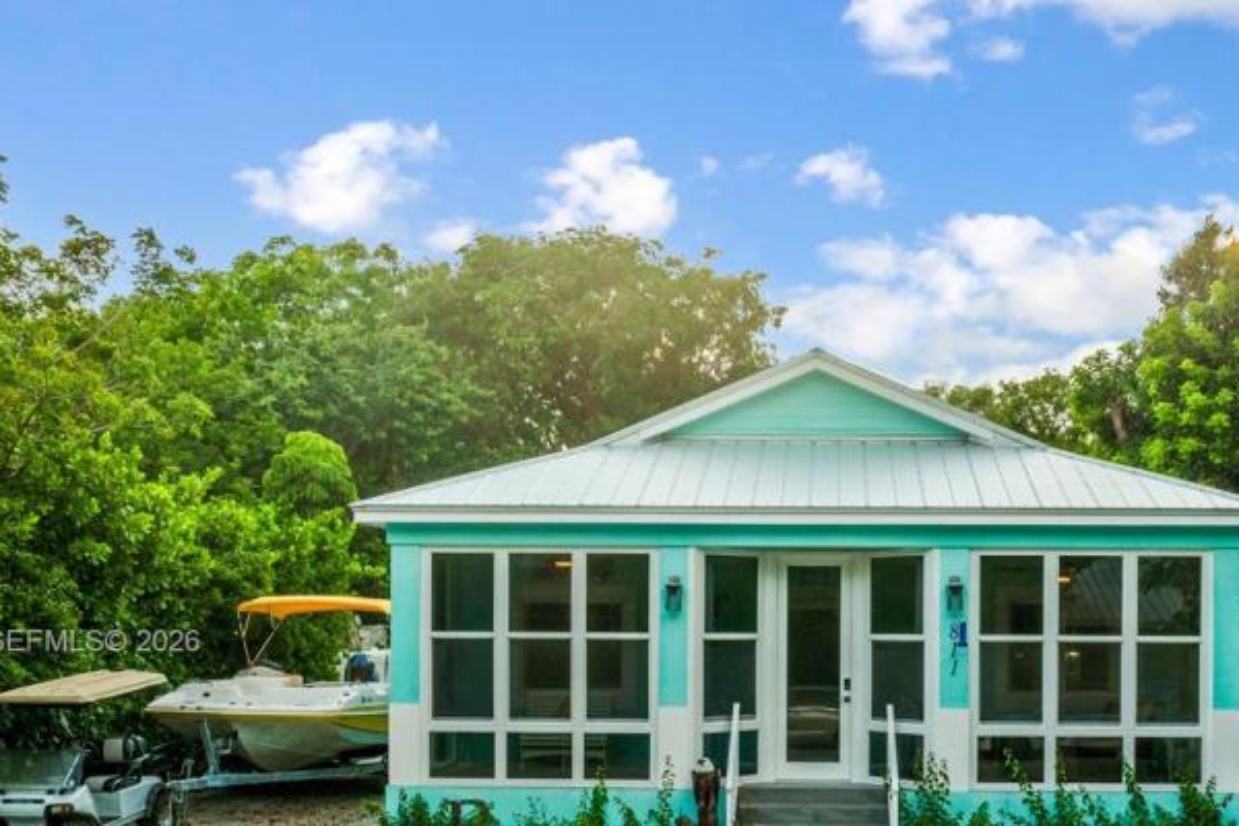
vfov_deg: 32.6
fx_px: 1377
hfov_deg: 47.8
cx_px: 807
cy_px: 644
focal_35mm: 40
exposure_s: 1/120
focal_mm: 12.29
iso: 100
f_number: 8
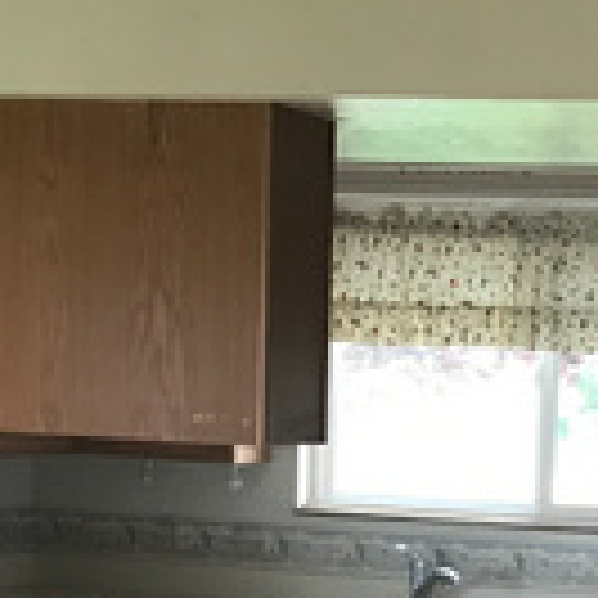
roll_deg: -1.9
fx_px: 2326
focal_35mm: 119
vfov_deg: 14.0
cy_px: 805
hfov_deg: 14.5
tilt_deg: -10.2
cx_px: 522
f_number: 1.8
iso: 25
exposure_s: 1/30
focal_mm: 3.99
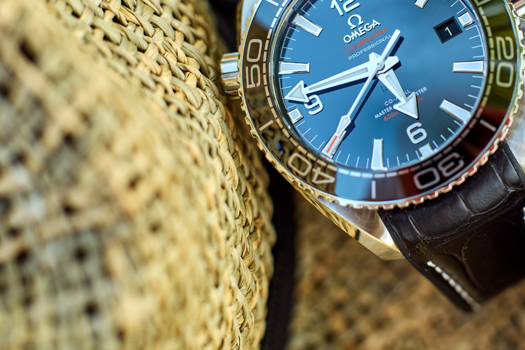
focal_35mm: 90
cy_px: 90
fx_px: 1313
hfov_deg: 22.4
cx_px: 395
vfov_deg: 15.1
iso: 360
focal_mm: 50
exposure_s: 1/160
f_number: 4
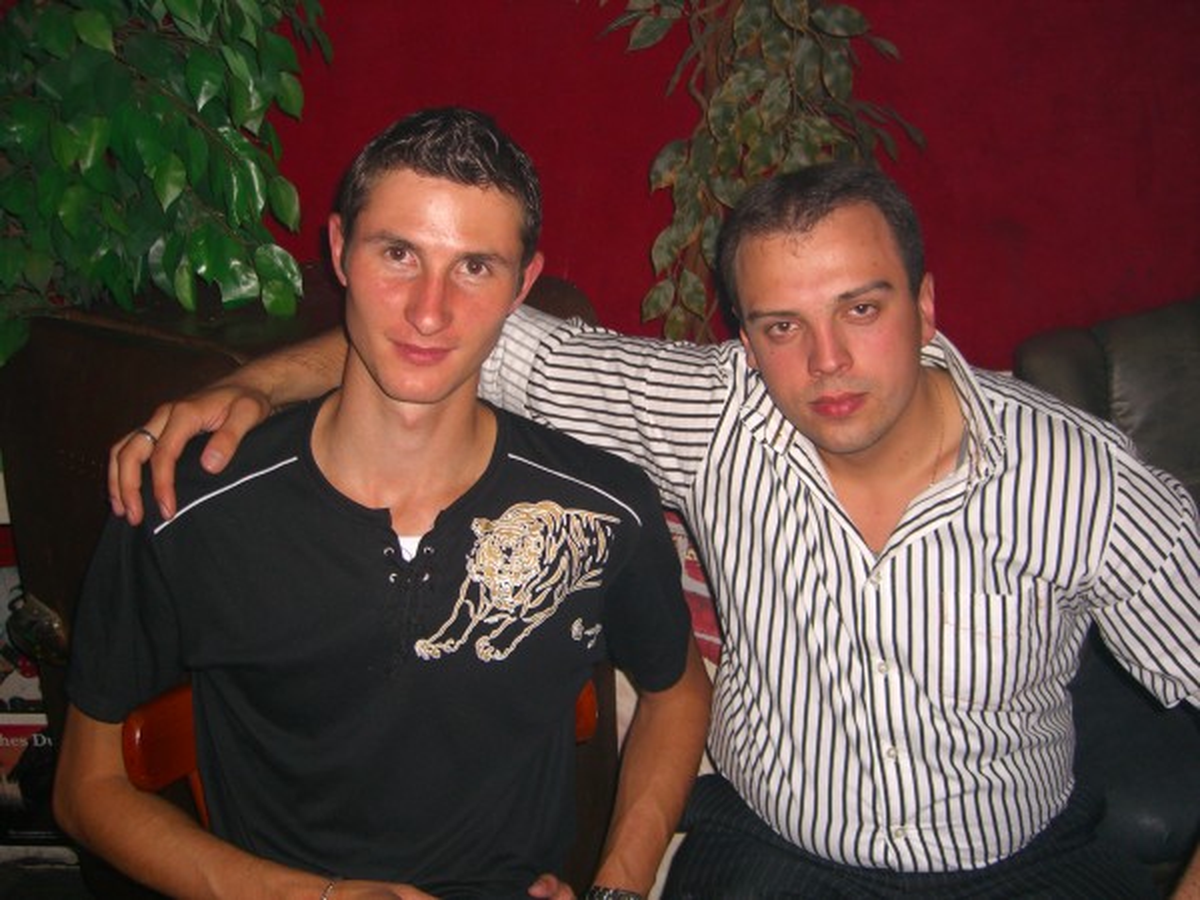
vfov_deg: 37.7
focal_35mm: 38
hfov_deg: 49.0
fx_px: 1317
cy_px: 450
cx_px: 600
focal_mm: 7.9
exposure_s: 1/60
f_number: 2.8
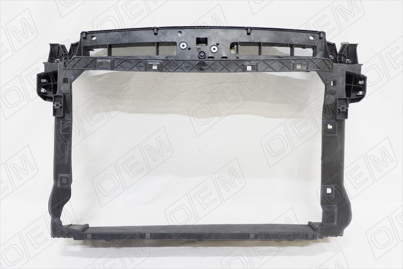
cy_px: 134
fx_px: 269
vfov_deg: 53.1
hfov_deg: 73.7
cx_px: 202
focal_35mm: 24
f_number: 3.5
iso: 800
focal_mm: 16
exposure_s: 1/34
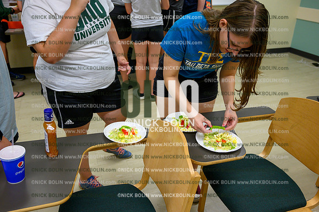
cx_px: 160
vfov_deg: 41.7
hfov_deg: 59.5
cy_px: 106
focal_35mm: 32
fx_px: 279
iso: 1600
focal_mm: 31.5
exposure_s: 1/250
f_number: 4.5
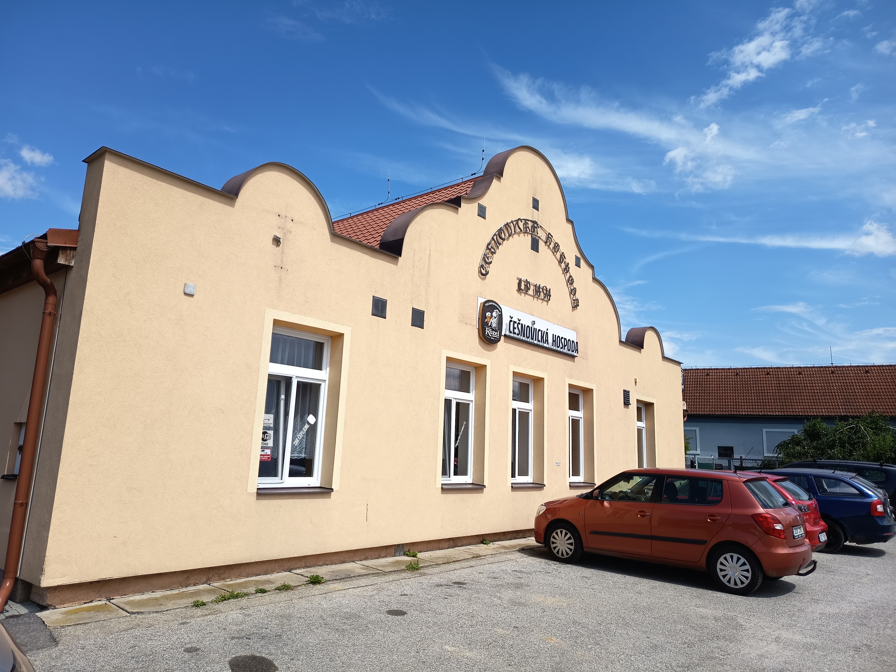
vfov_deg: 56.8
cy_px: 336
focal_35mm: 24
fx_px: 621
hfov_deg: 71.6
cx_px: 448
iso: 52
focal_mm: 5.24
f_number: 1.7
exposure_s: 1/639
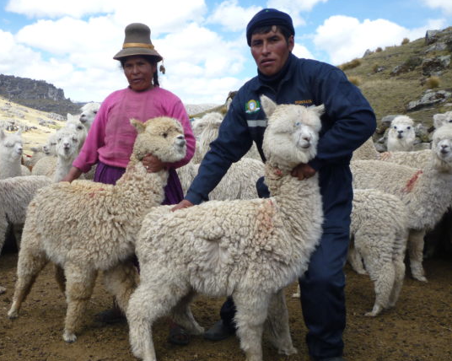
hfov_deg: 48.9
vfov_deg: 40.1
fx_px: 495
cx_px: 192
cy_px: 186
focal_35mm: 37
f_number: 3.3
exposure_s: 1/500
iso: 80
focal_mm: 5.2
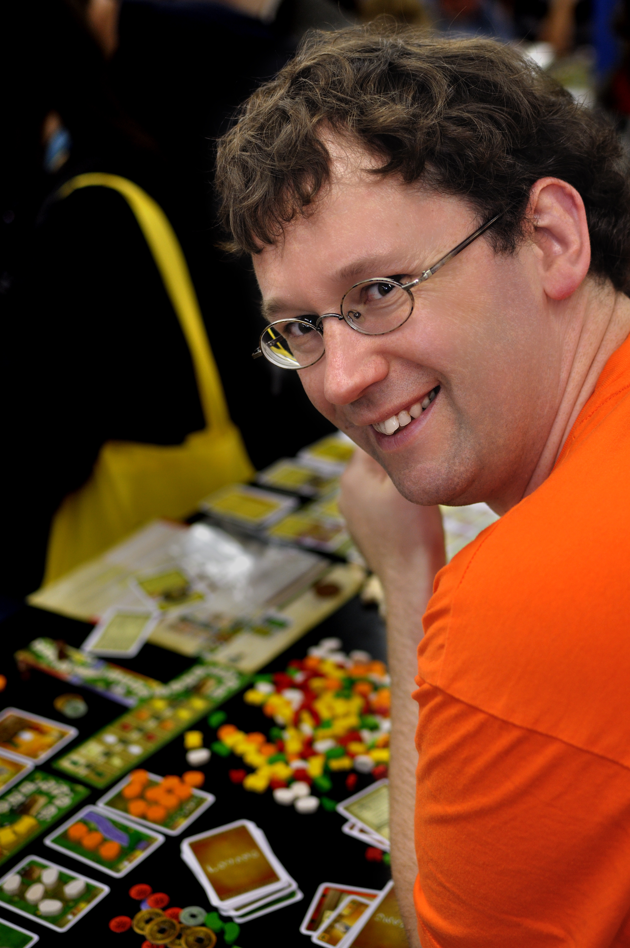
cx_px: 315
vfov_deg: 37.9
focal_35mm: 52
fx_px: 1382
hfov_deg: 25.7
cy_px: 474
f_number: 2.5
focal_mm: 35
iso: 400
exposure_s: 1/60
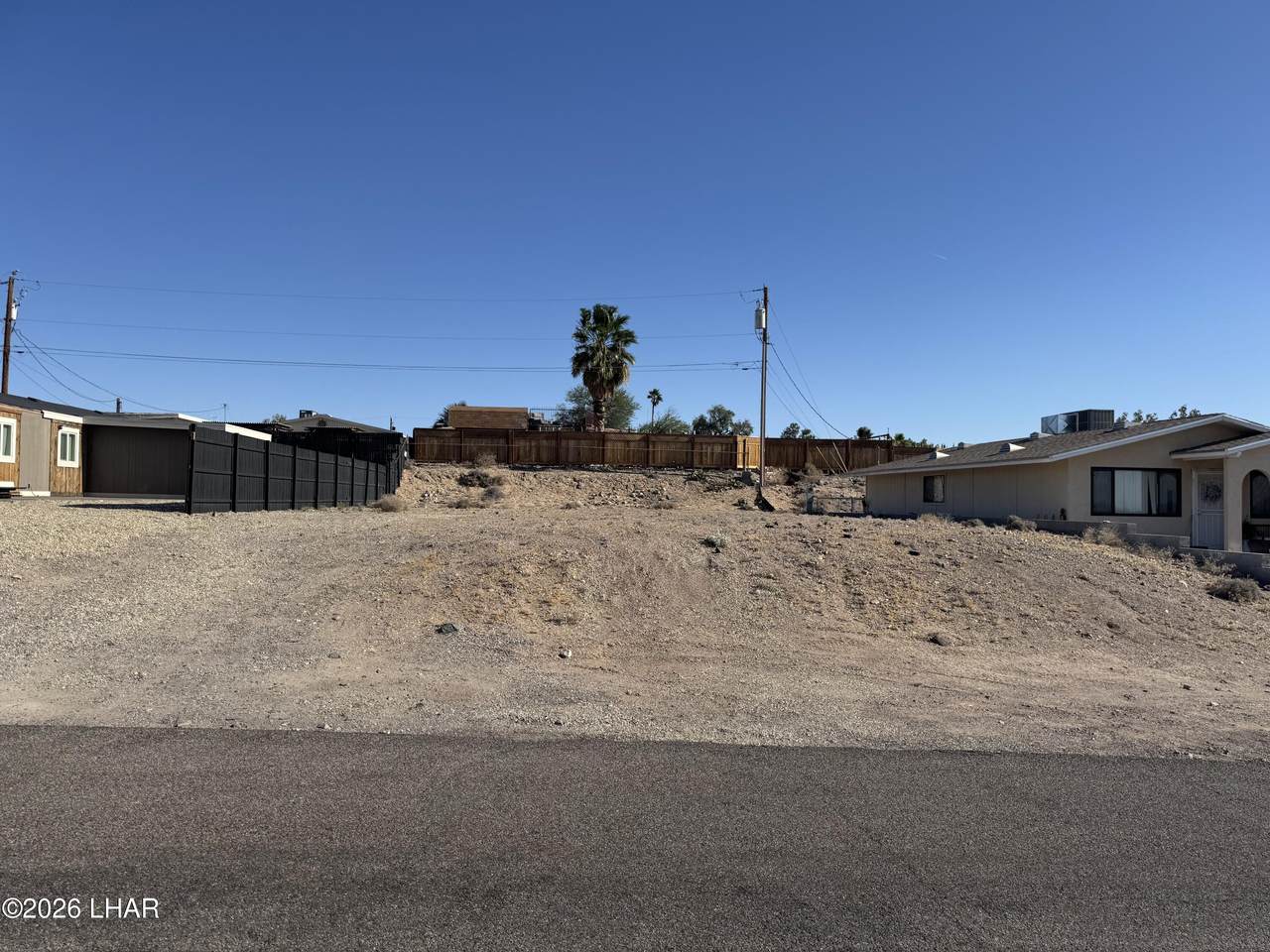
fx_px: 881
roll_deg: -1.5
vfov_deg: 56.8
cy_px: 476
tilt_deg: +0.0
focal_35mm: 24
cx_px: 635
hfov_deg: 71.6
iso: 80
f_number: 1.78
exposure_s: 1/7092
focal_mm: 6.76
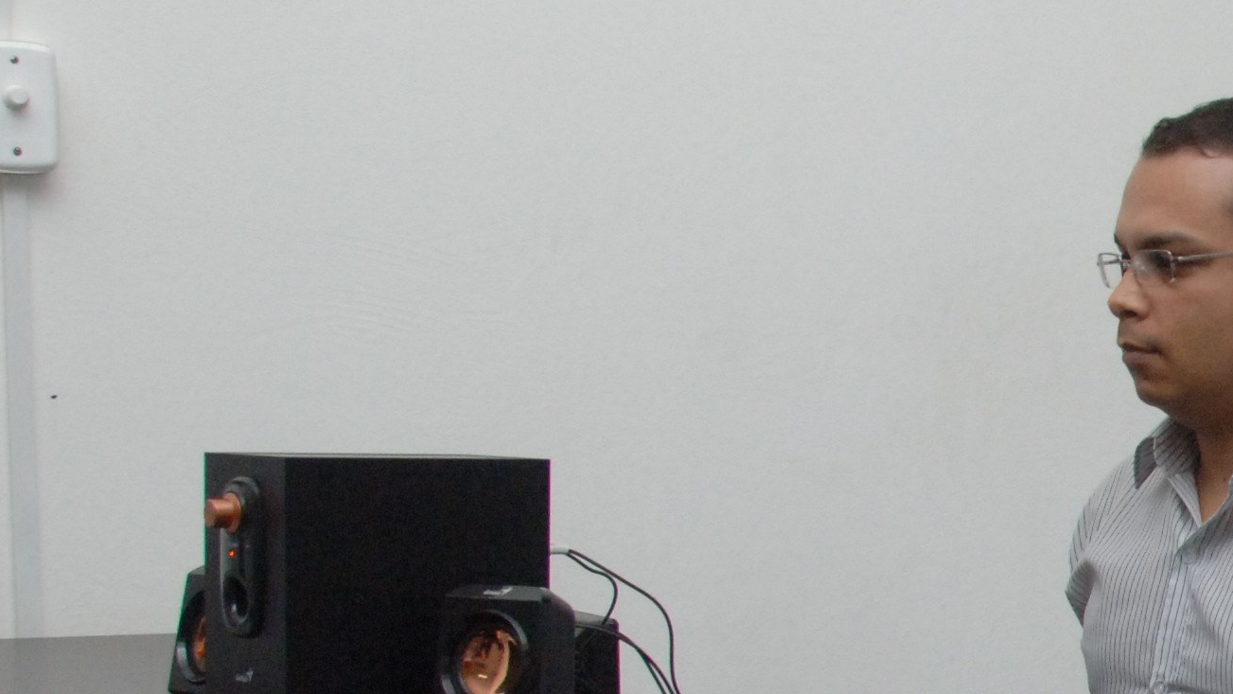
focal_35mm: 93
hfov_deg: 19.6
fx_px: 3041
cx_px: 1907
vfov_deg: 12.9
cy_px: 618
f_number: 6.3
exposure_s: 1/250
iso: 800
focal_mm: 18
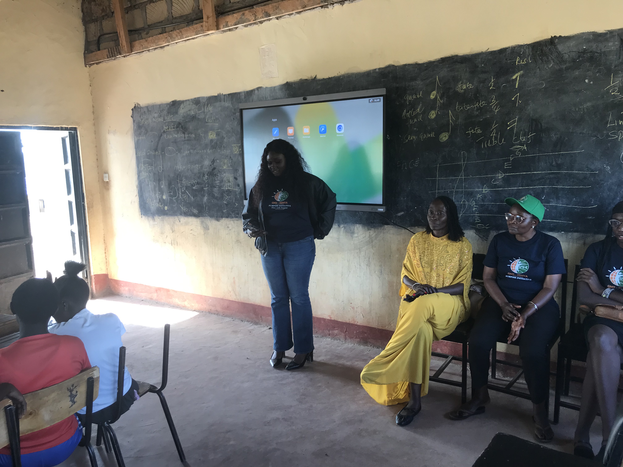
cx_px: 312
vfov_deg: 49.7
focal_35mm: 28
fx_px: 504
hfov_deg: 63.4
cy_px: 234
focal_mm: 3.99
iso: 25
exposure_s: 1/50
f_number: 1.8
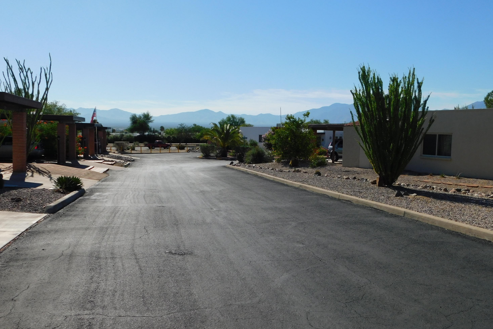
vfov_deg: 41.1
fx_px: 438
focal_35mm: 32
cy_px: 159
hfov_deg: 58.7
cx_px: 252
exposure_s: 1/640
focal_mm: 5.3
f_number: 6.4
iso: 125
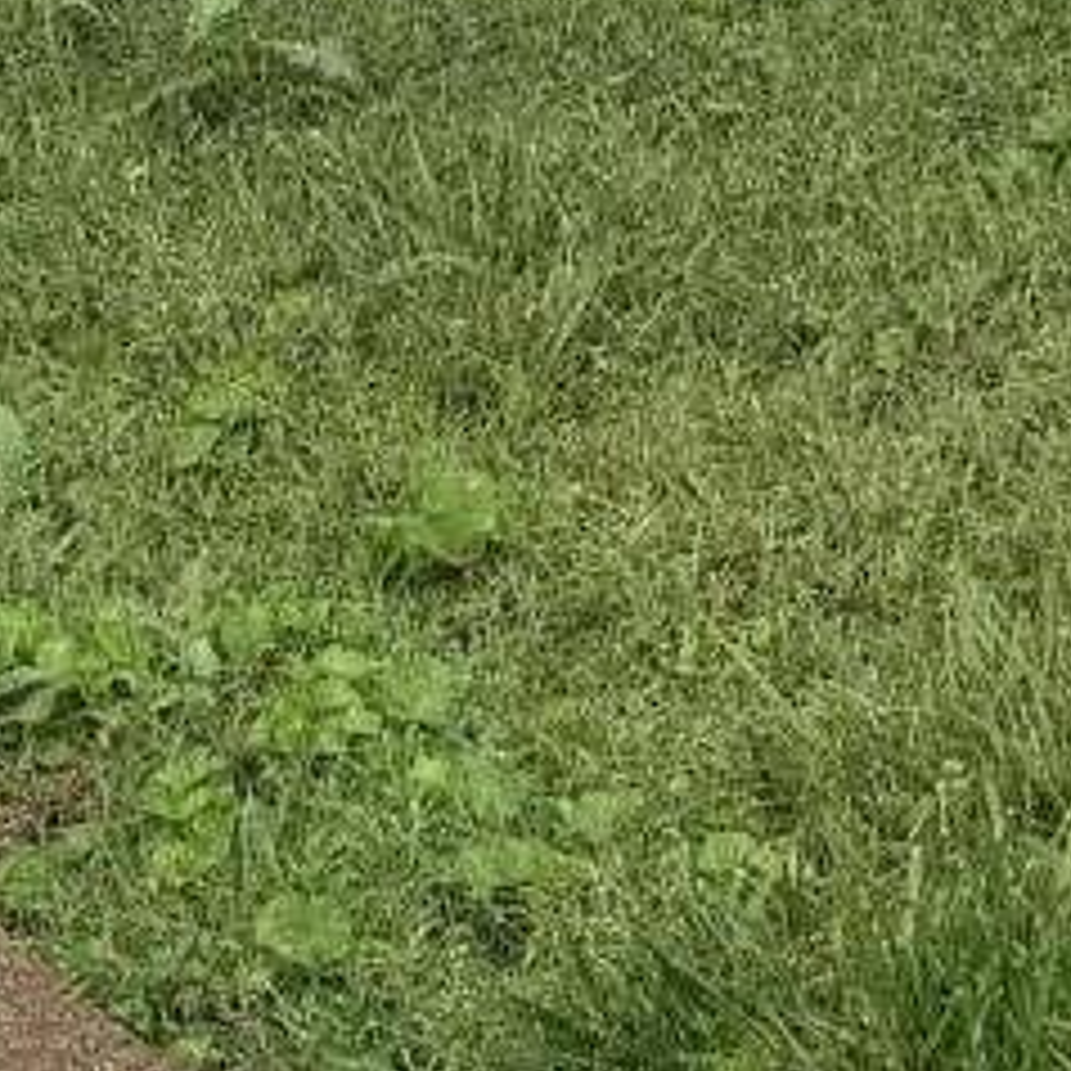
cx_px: 320
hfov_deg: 9.8
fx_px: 6231
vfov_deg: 8.0
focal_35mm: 178
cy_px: -2480
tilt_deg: +2.2
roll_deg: +0.2
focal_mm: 6.76
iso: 100
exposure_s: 1/1122
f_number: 1.78
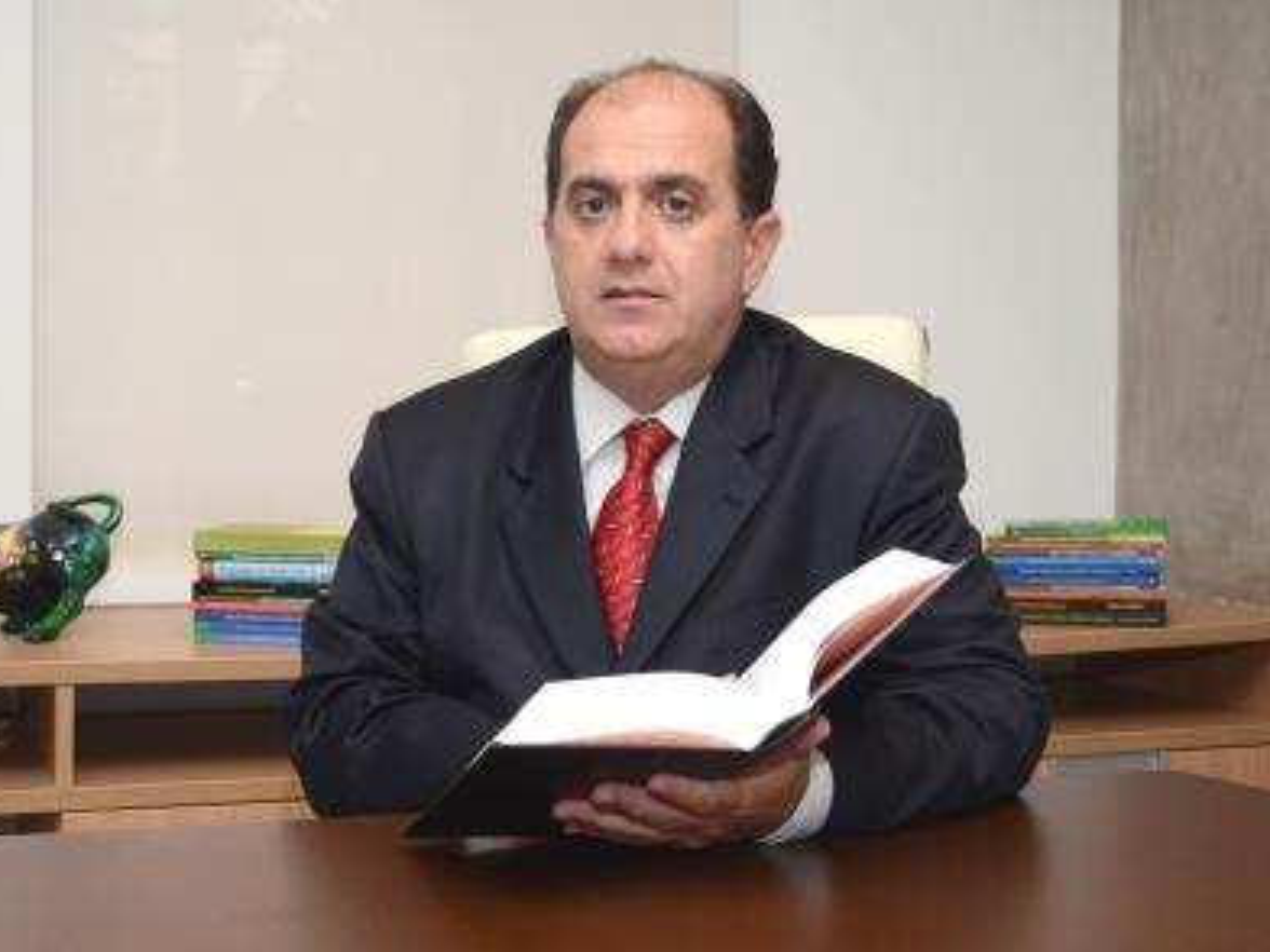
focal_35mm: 56
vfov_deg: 26.1
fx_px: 2055
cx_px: 548
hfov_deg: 34.3
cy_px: 478
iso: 640
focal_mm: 34
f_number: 5.6
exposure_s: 1/160
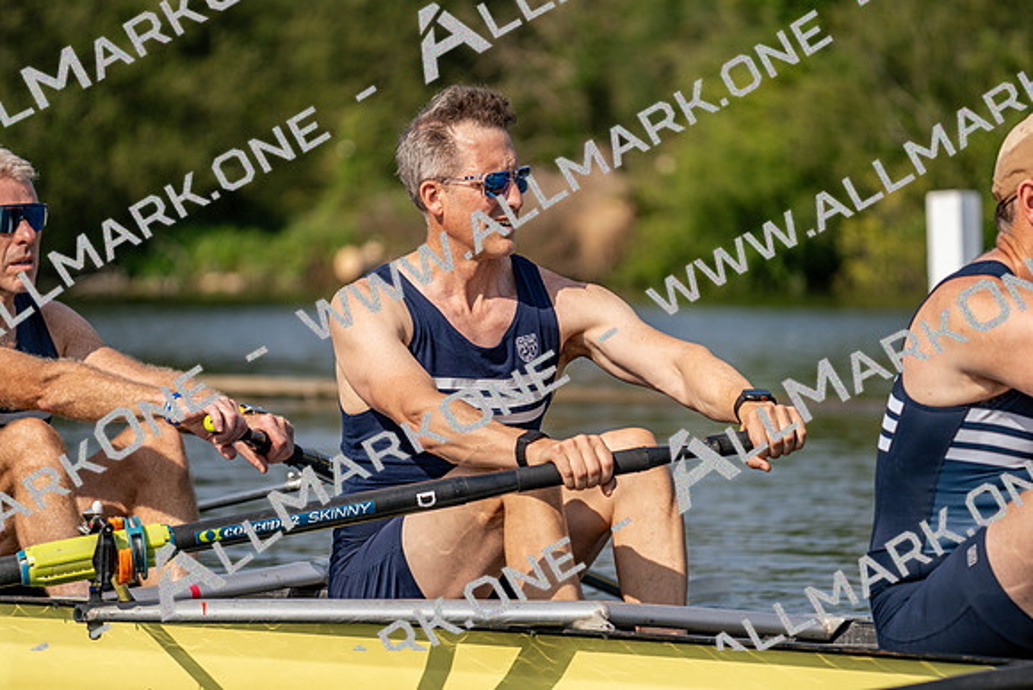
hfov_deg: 8.3
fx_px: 7118
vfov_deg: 5.5
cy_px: 345
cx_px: 516
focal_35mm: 248
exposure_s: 1/1600
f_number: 5.6
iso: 200
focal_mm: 248
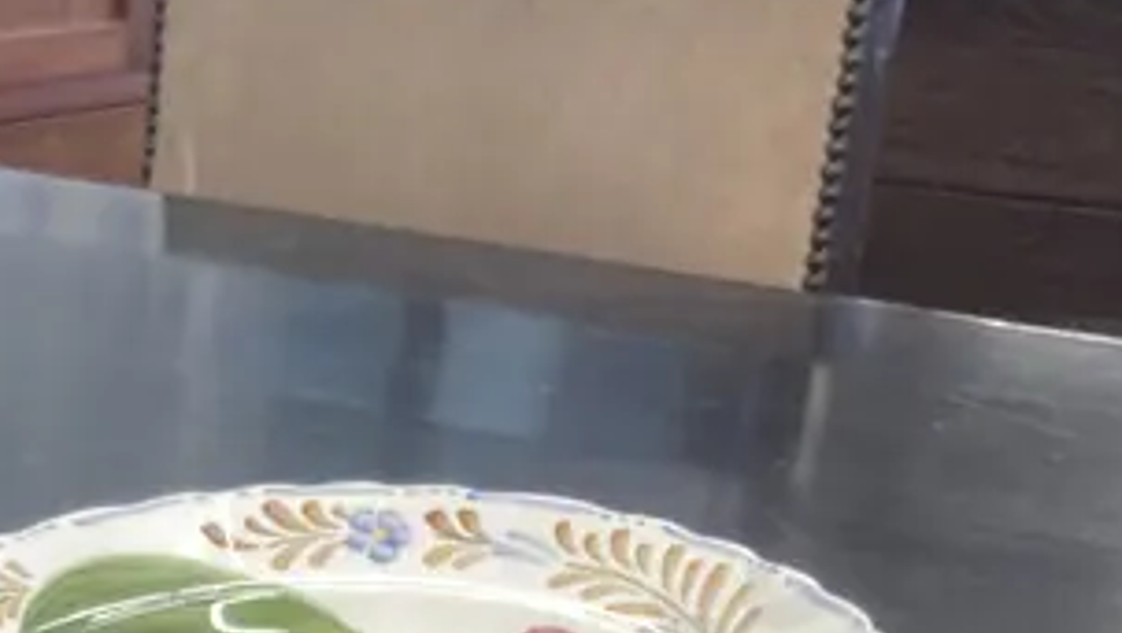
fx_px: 3067
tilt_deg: -30.6
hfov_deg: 19.9
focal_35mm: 103
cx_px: -81
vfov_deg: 10.8
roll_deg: +0.4
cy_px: 1270
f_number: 1.8
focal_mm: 3.99
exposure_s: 1/100
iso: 80
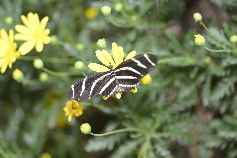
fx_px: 691
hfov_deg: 19.5
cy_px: 79
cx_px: 118
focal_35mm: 105
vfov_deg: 13.1
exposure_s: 1/60
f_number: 4
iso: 100
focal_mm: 105
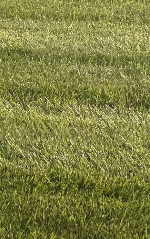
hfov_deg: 5.1
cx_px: -88
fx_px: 1653
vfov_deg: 8.1
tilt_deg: -1.5
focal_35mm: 253
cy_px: -121
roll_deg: +0.0
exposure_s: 1/747
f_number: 2.8
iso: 32
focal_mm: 9
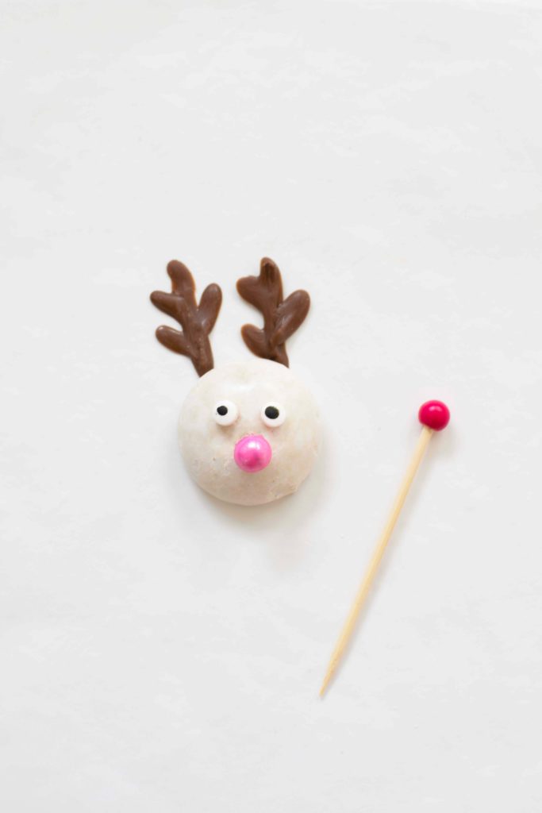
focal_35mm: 52
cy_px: 406
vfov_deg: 37.8
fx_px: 1185
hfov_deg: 25.8
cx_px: 271
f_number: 4
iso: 200
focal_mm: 35
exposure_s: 1/25
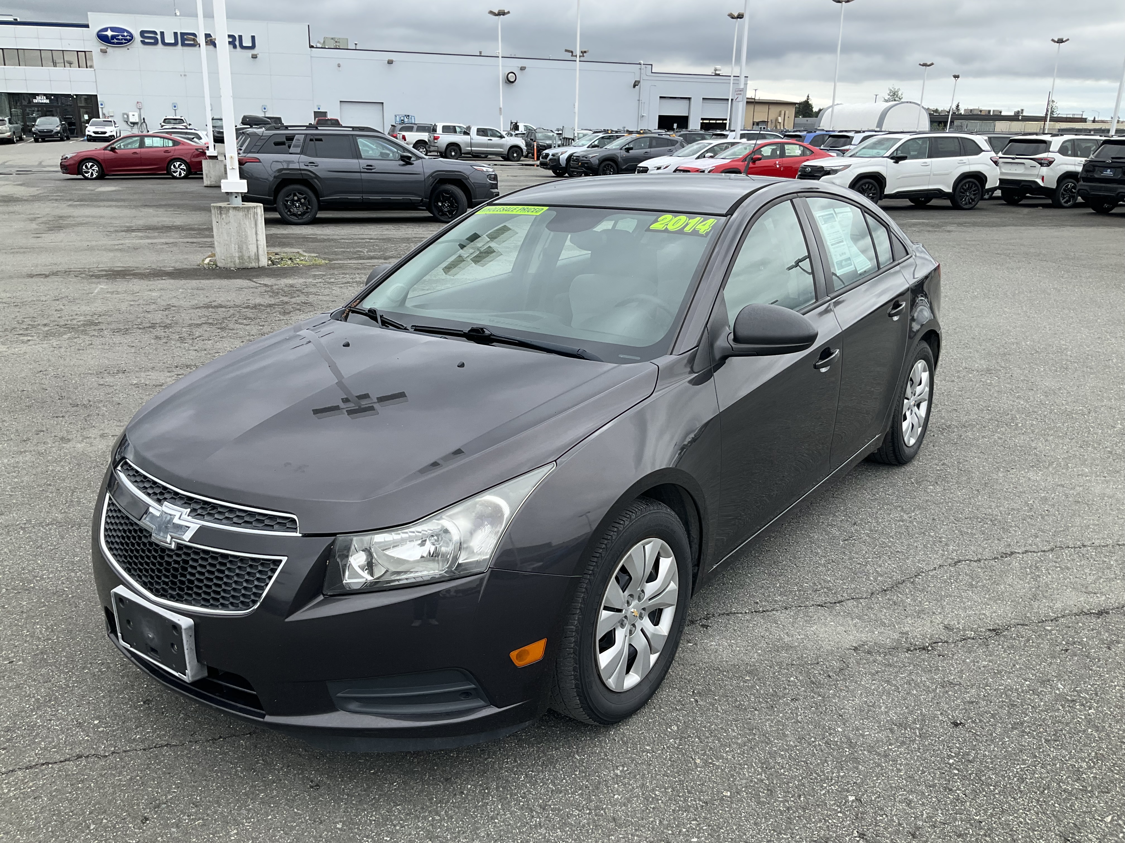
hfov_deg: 61.7
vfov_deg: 48.2
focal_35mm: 29
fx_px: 942
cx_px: 562
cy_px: 422
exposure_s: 1/898
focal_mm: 3
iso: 25
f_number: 1.8
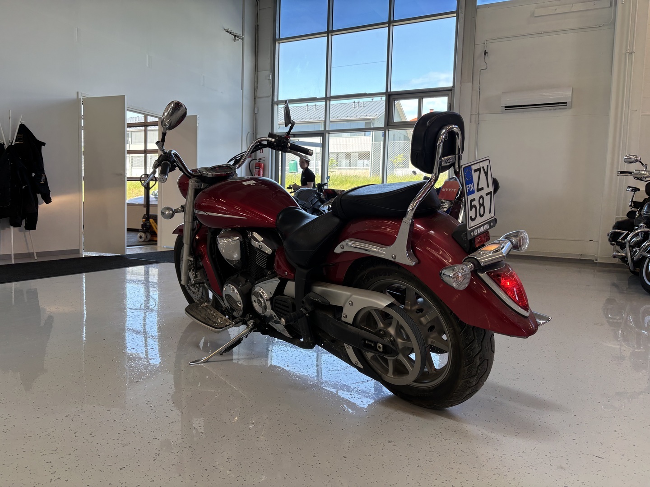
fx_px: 488
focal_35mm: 26
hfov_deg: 67.3
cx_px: 325
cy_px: 244
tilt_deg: -4.6
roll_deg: -2.2
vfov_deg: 53.1
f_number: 1.6
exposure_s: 1/130
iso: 40
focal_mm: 5.96
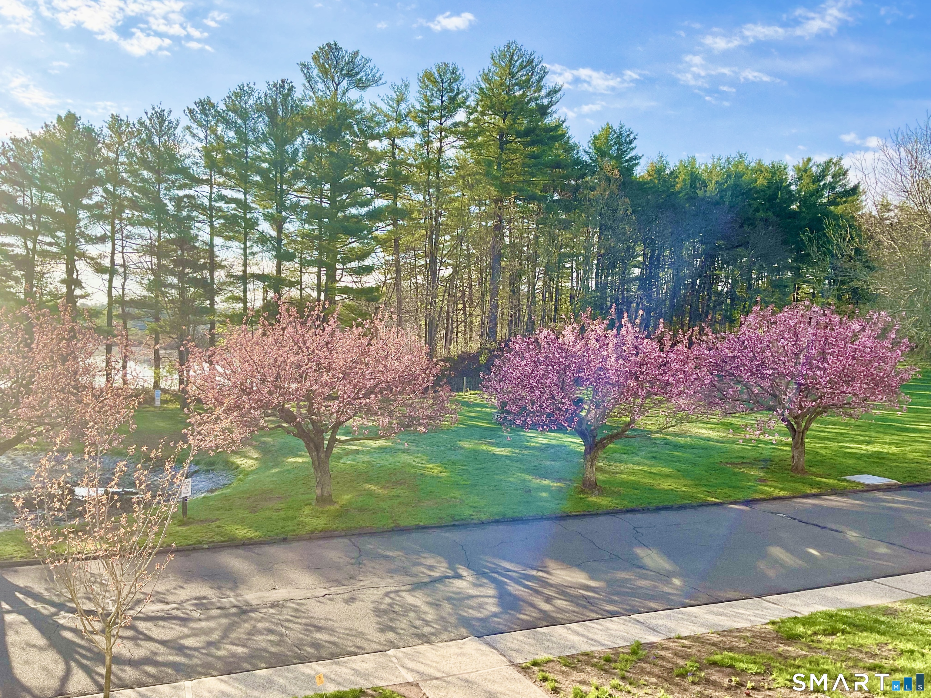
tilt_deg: -2.9
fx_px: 780
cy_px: 349
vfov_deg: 48.2
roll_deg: -1.2
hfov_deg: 61.7
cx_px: 466
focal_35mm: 29
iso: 16
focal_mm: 3
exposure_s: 1/898
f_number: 1.8
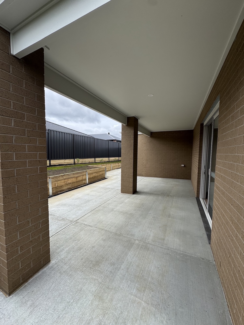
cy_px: 162
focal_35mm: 14
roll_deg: -1.3
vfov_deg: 102.1
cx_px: 122
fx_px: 132
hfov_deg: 85.7
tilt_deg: -4.4
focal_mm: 2.22
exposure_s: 1/1299
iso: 50
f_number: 2.2
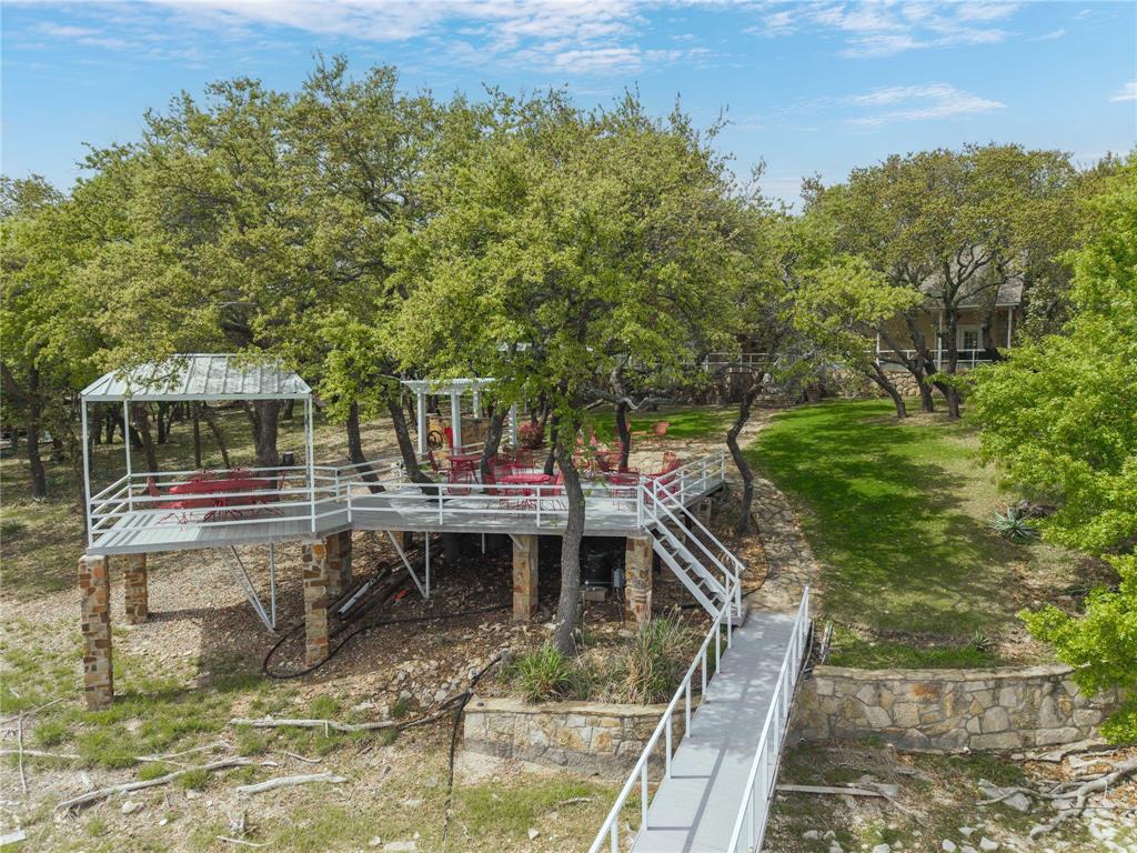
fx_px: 788
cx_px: 568
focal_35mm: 24
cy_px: 426
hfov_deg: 71.6
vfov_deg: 56.8
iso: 220
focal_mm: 8.67
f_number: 1.8
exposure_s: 1/5000
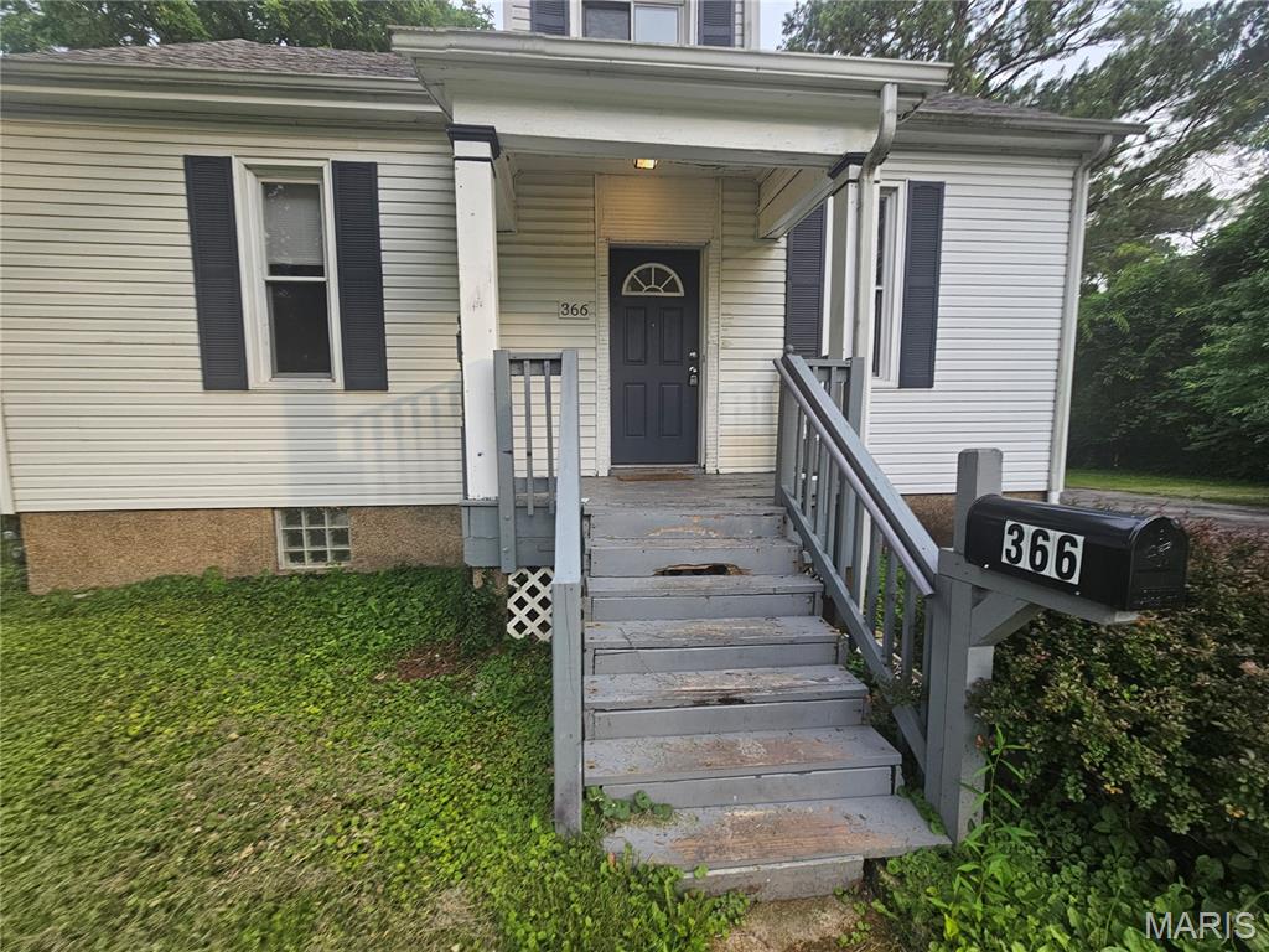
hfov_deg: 106.2
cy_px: 476
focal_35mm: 13
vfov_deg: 89.9
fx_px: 477
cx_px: 634
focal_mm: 2.2
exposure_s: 1/204
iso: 50
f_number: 2.2
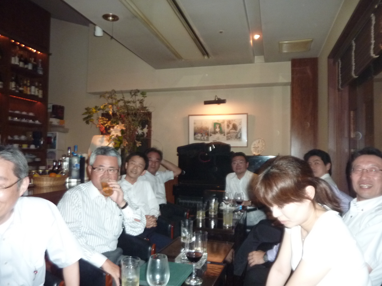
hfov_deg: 69.4
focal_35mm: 25
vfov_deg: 54.9
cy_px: 143
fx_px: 276
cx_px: 191
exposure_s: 1/30
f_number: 3.3
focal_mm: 4.1
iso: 400
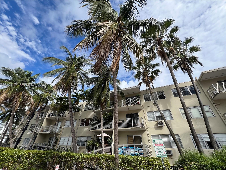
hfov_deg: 106.2
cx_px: 113
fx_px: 85
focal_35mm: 13
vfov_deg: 89.9
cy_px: 85
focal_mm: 1.57
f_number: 1.8
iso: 32
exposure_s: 1/1004
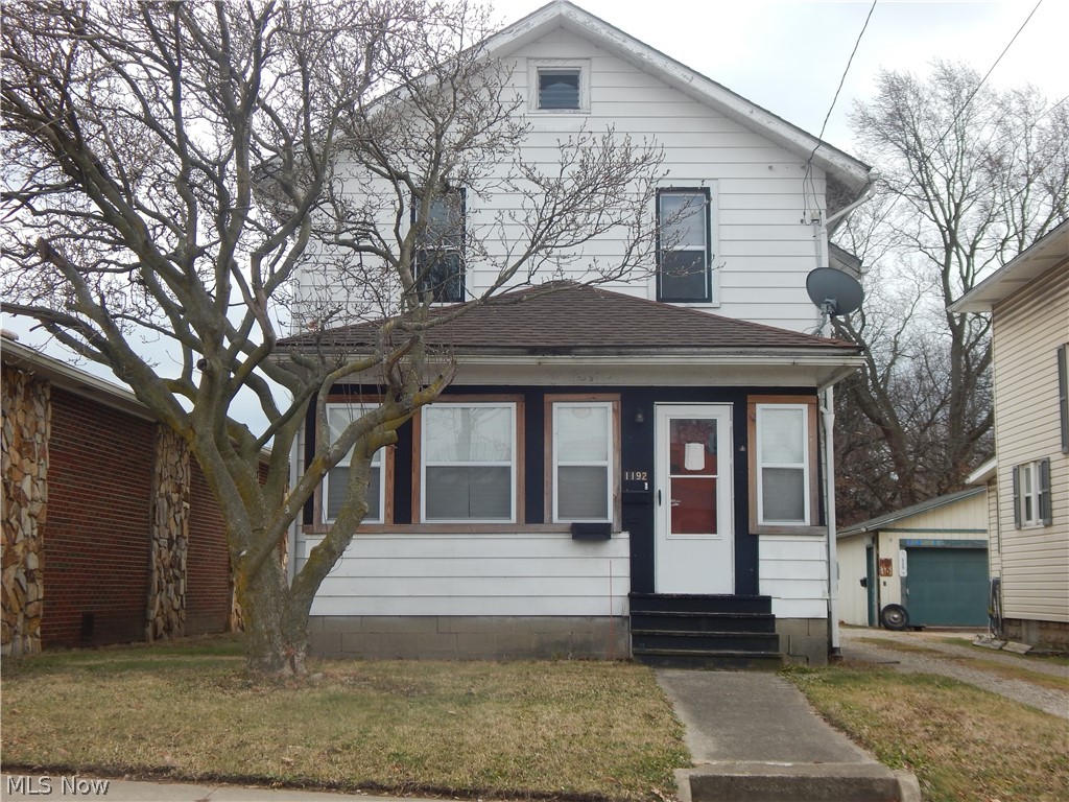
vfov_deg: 30.3
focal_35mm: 48
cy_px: 401
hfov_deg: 39.7
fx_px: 1482
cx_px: 534
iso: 125
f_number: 3.7
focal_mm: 8.6
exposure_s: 1/400
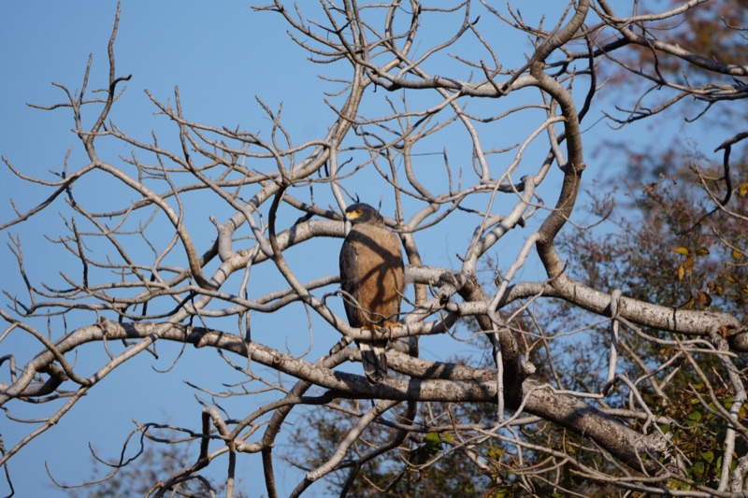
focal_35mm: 900
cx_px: 374
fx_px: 18695
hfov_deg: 2.3
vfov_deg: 1.5
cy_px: 249
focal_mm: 600
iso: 100
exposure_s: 1/500
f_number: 6.3
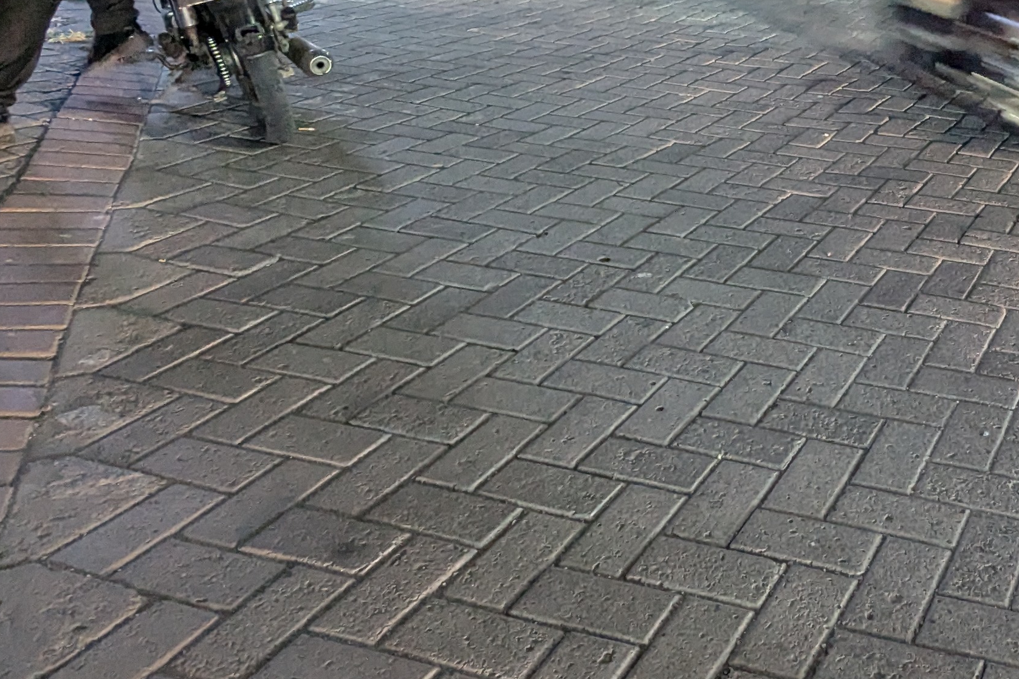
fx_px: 1132
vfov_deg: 31.1
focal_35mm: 40
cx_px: 984
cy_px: 10
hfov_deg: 42.8
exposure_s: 1/16.7
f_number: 2.2
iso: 581
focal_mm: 2.35
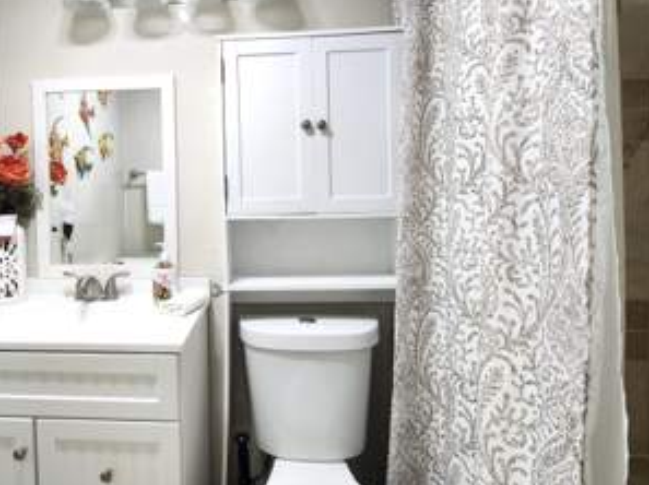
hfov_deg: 77.5
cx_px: 238
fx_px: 393
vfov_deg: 62.9
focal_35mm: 21
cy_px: 200
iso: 100
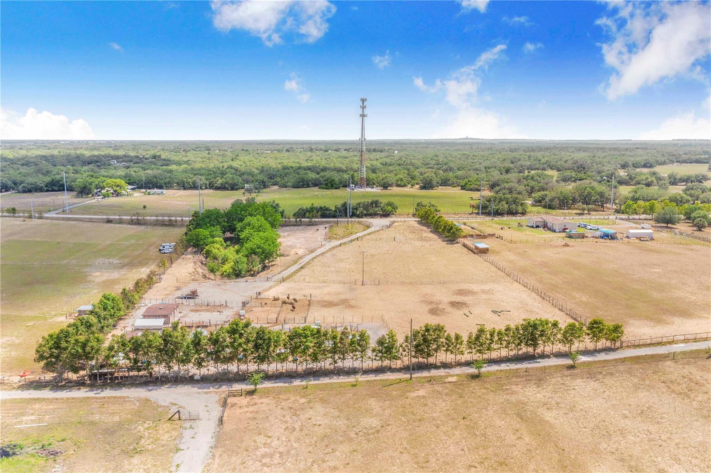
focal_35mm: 28
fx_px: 553
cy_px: 236
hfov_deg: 65.5
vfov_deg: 46.4
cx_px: 356
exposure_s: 1/640
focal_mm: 10.26
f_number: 5.6
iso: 100
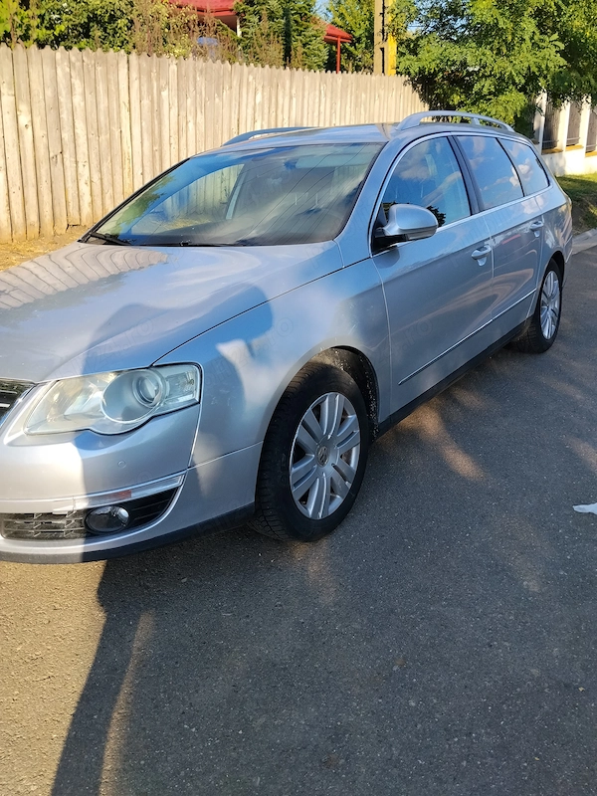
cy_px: 398
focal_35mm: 29
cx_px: 298
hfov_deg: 48.2
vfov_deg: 61.7
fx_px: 667
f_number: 1.8
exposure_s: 1/834
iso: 50
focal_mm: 4.22
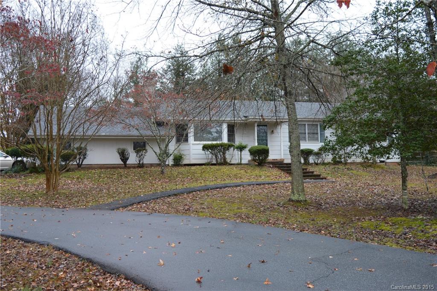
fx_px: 473
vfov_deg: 34.1
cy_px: 146
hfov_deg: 49.6
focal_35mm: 39
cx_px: 218
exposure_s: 1/125
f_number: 5.6
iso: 140
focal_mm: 26
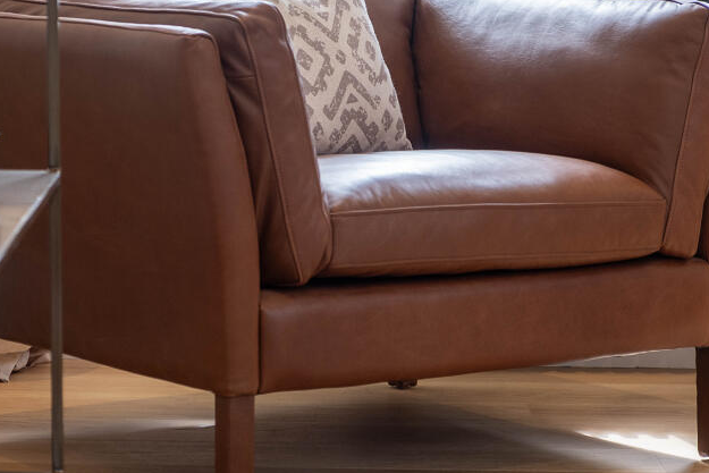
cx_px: 330
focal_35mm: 136
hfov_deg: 15.1
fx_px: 2679
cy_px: 139
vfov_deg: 10.1
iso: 250
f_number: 4
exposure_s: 1/50
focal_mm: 55
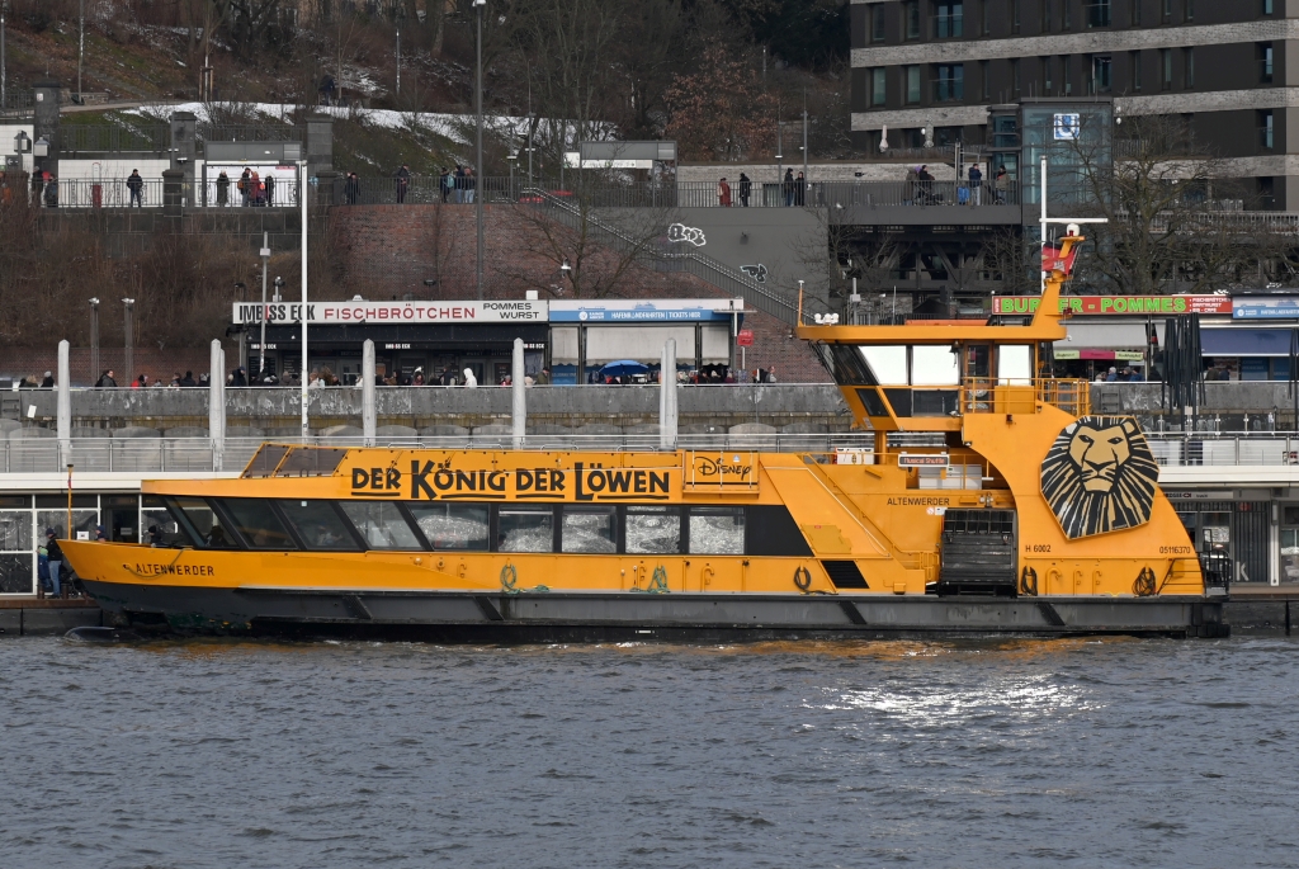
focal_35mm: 120
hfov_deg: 17.0
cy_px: 434
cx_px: 650
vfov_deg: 11.4
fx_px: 4334
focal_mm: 120
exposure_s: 1/320
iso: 100
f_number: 6.3
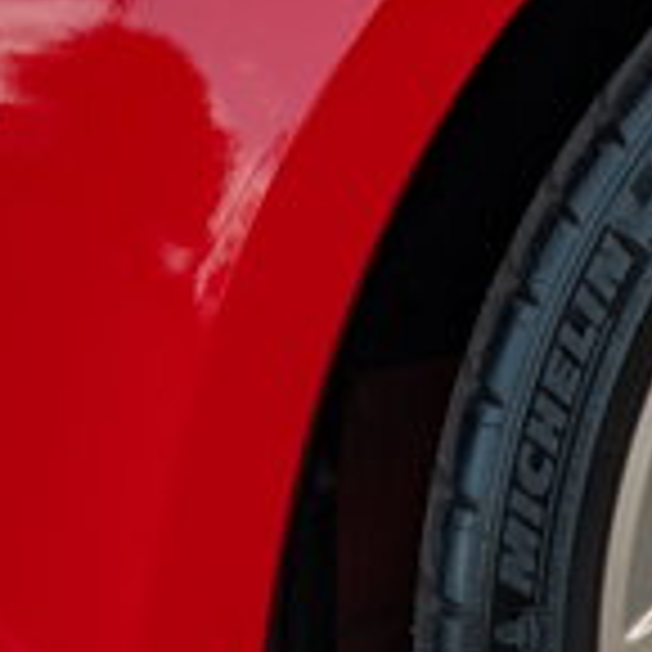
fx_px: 6713
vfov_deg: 5.6
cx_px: 1414
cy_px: 603
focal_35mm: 315
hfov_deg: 5.4
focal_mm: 70
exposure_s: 1/500
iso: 100
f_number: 2.8
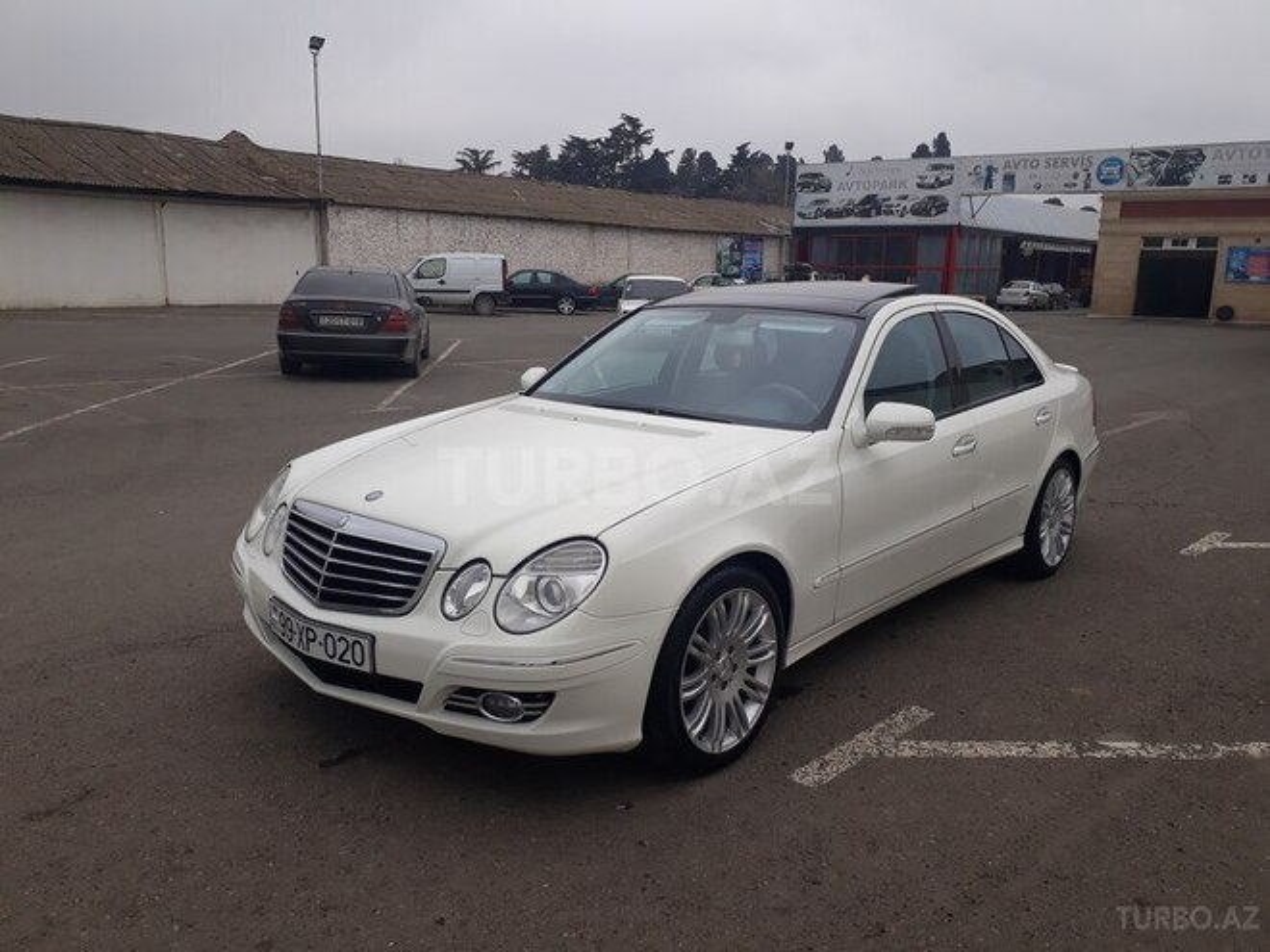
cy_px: 476
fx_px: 991
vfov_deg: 51.4
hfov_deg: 65.3
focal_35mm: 27
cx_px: 635
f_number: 1.9
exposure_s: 1/567
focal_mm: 3.6
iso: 40
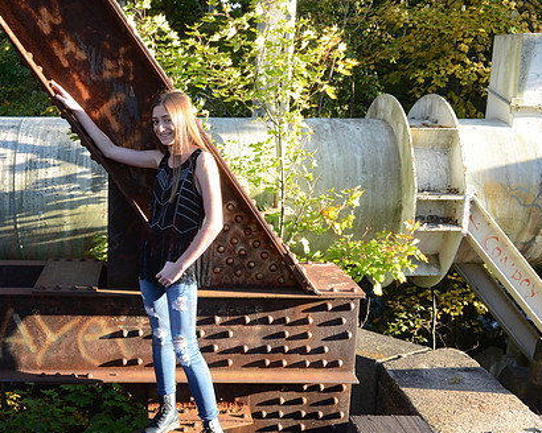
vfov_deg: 32.9
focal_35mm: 46
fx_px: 732
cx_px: 171
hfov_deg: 40.0
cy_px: 250
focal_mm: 23
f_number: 10
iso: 640
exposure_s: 1/80
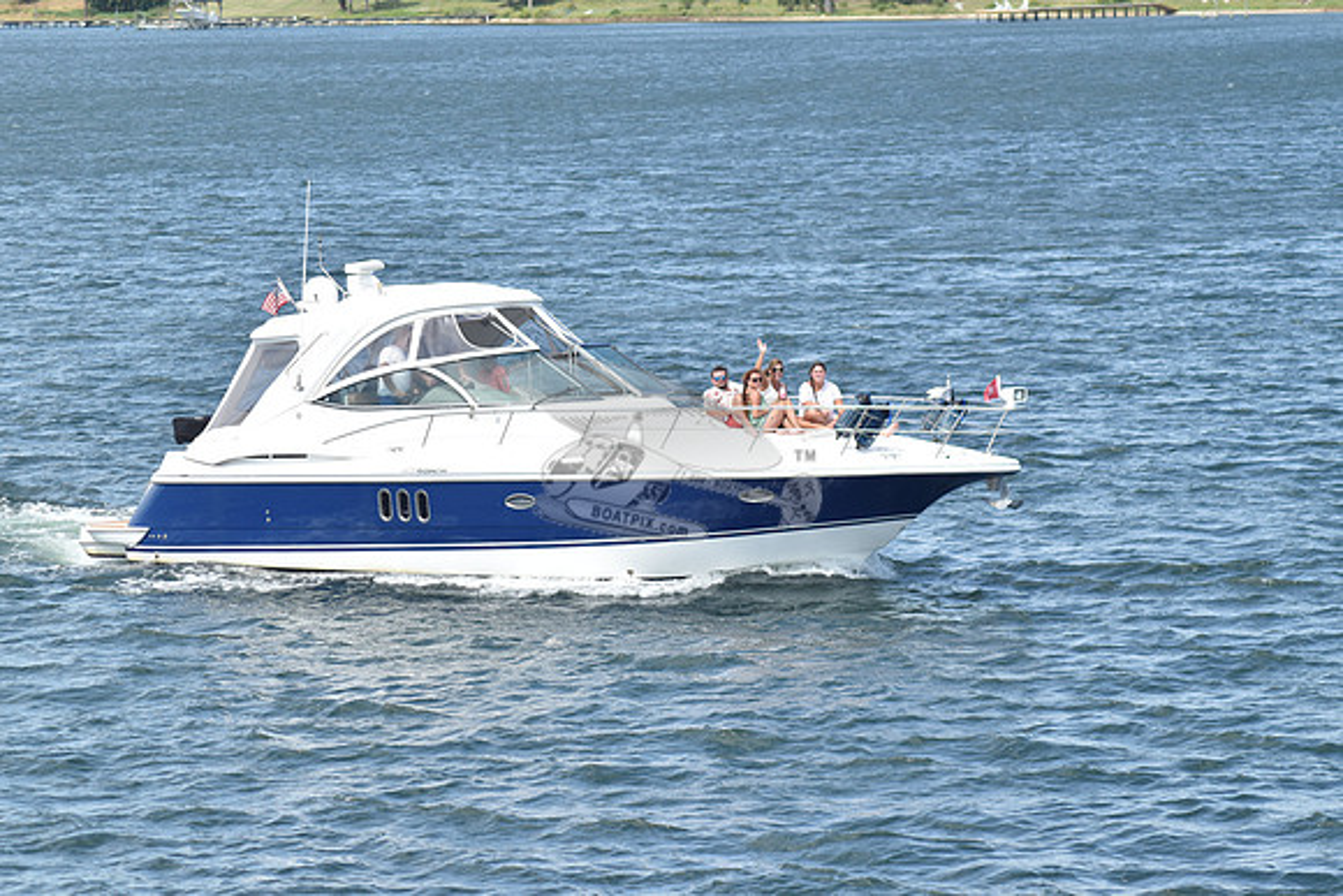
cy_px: 448
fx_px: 6492
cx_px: 672
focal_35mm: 174
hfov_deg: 11.8
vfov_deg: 7.9
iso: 400
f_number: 8
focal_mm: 116
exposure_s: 1/1000
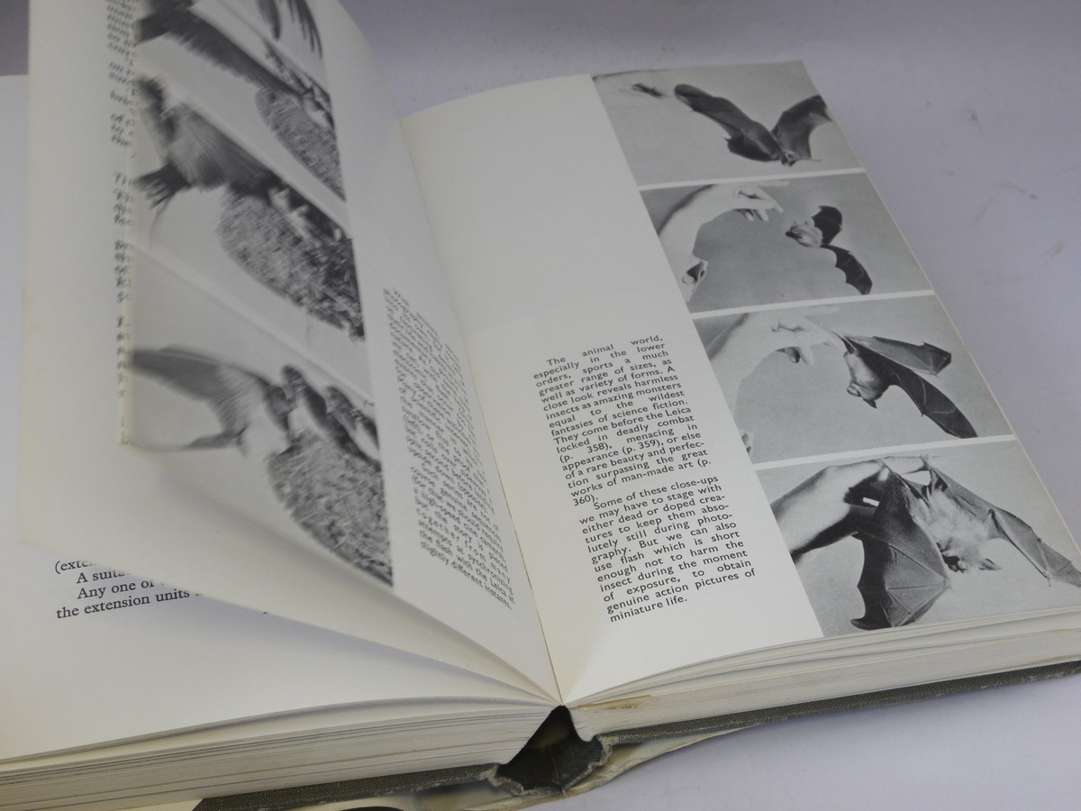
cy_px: 406
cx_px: 540
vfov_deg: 26.1
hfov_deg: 34.3
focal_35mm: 56
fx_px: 1749
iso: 400
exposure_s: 1/13
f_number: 10
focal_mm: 28
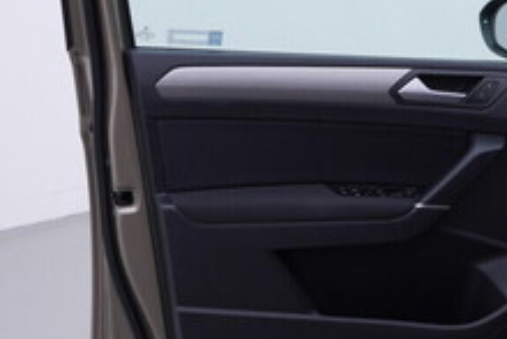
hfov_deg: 22.5
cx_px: 339
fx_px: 1268
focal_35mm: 90
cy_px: 105
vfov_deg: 15.2
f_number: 4
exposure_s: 1/80
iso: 125
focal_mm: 24
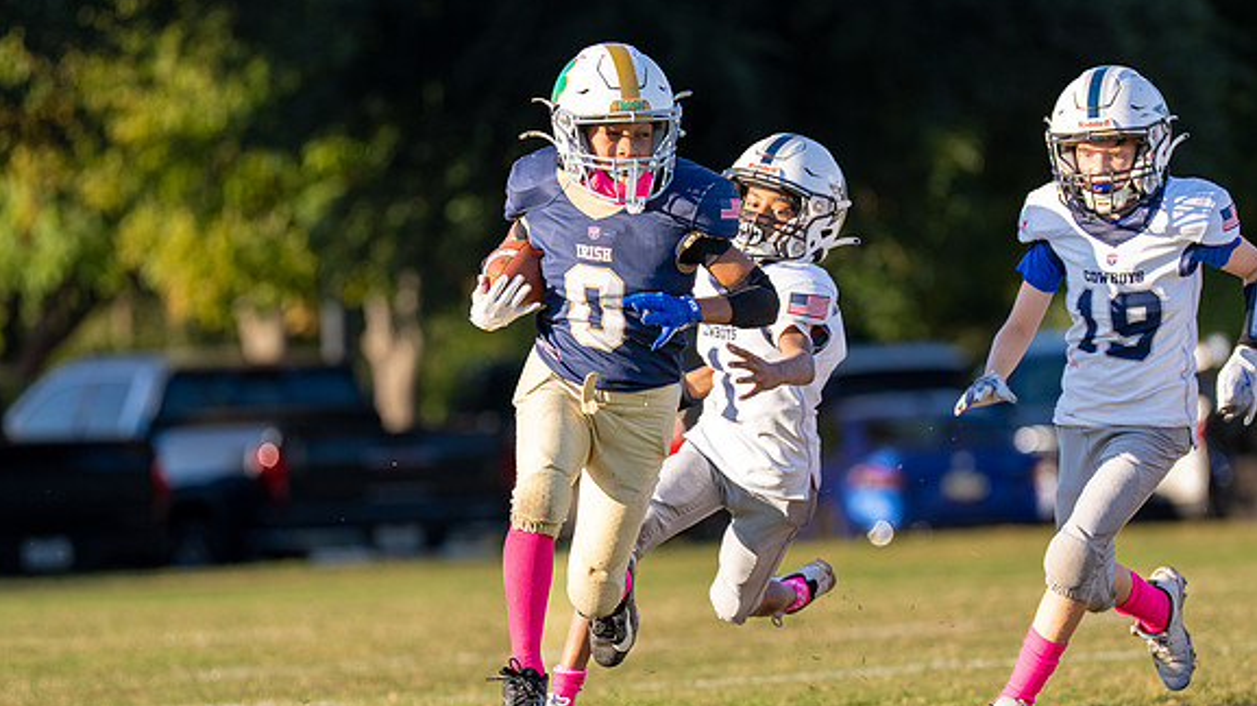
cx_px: 680
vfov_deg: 3.0
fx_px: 13260
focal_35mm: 398
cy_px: 431
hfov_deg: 5.4
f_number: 2.8
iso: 200
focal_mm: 200
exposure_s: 1/2000
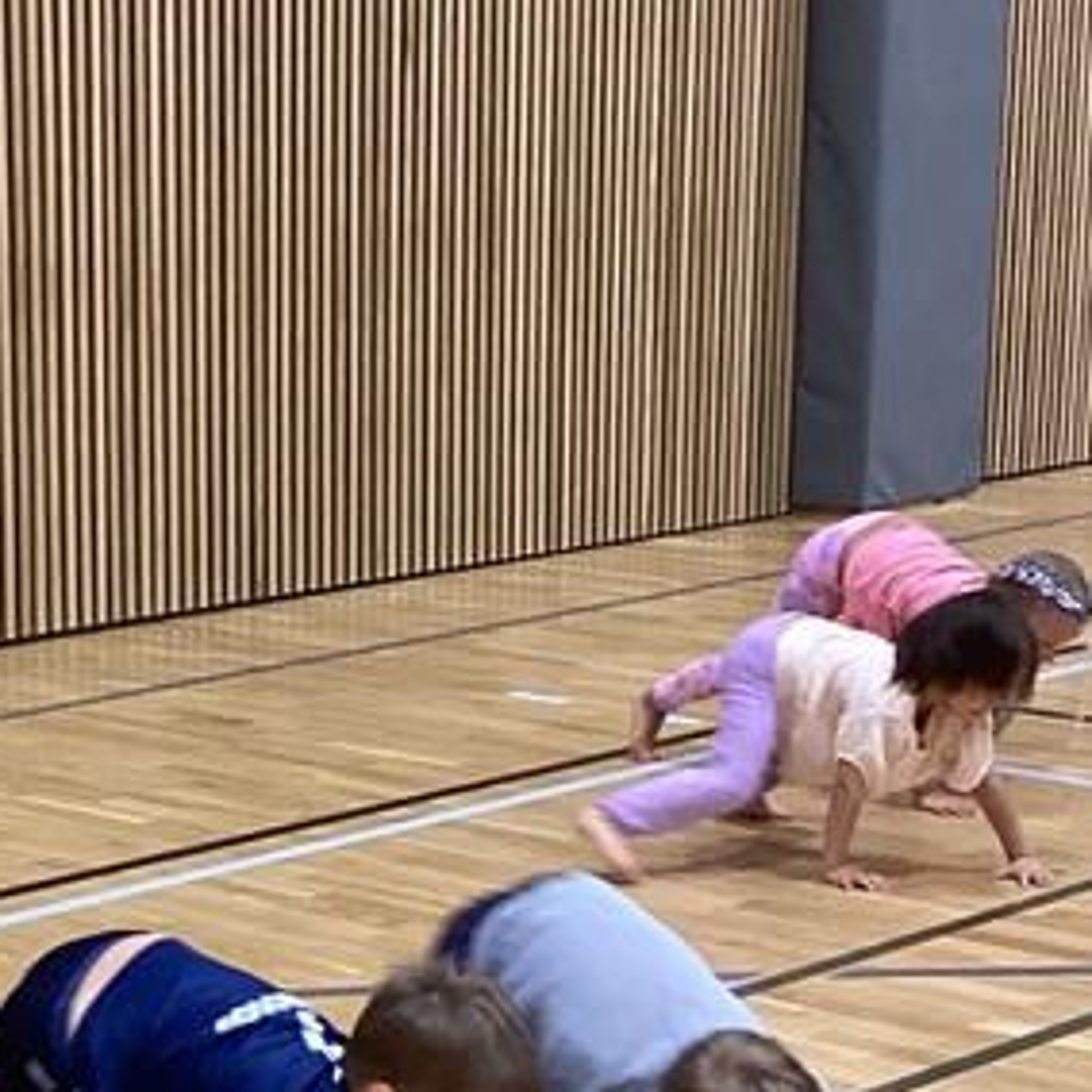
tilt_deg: -15.1
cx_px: 121
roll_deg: +0.0
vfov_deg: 16.7
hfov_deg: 16.7
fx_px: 3676
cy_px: 946
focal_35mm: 103
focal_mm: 3.3
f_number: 2.4
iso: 125
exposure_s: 1/50
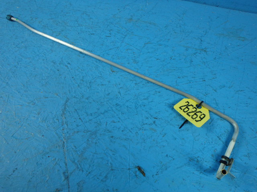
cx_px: 128
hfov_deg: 63.4
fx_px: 208
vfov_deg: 49.7
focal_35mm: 28
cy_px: 96
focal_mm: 5
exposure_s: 1/40
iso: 200
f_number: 3.9
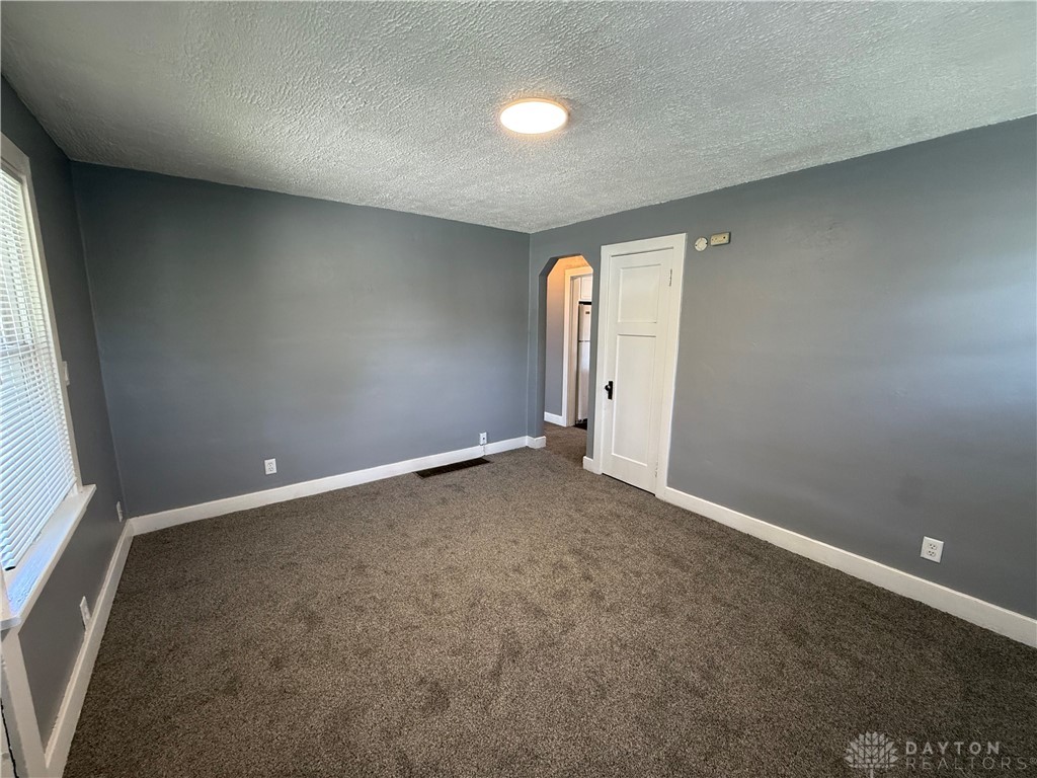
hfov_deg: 102.1
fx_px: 419
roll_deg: -0.4
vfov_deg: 85.7
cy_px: 389
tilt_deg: -8.6
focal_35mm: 14
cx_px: 518
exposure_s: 1/60
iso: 200
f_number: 2.2
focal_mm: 2.22
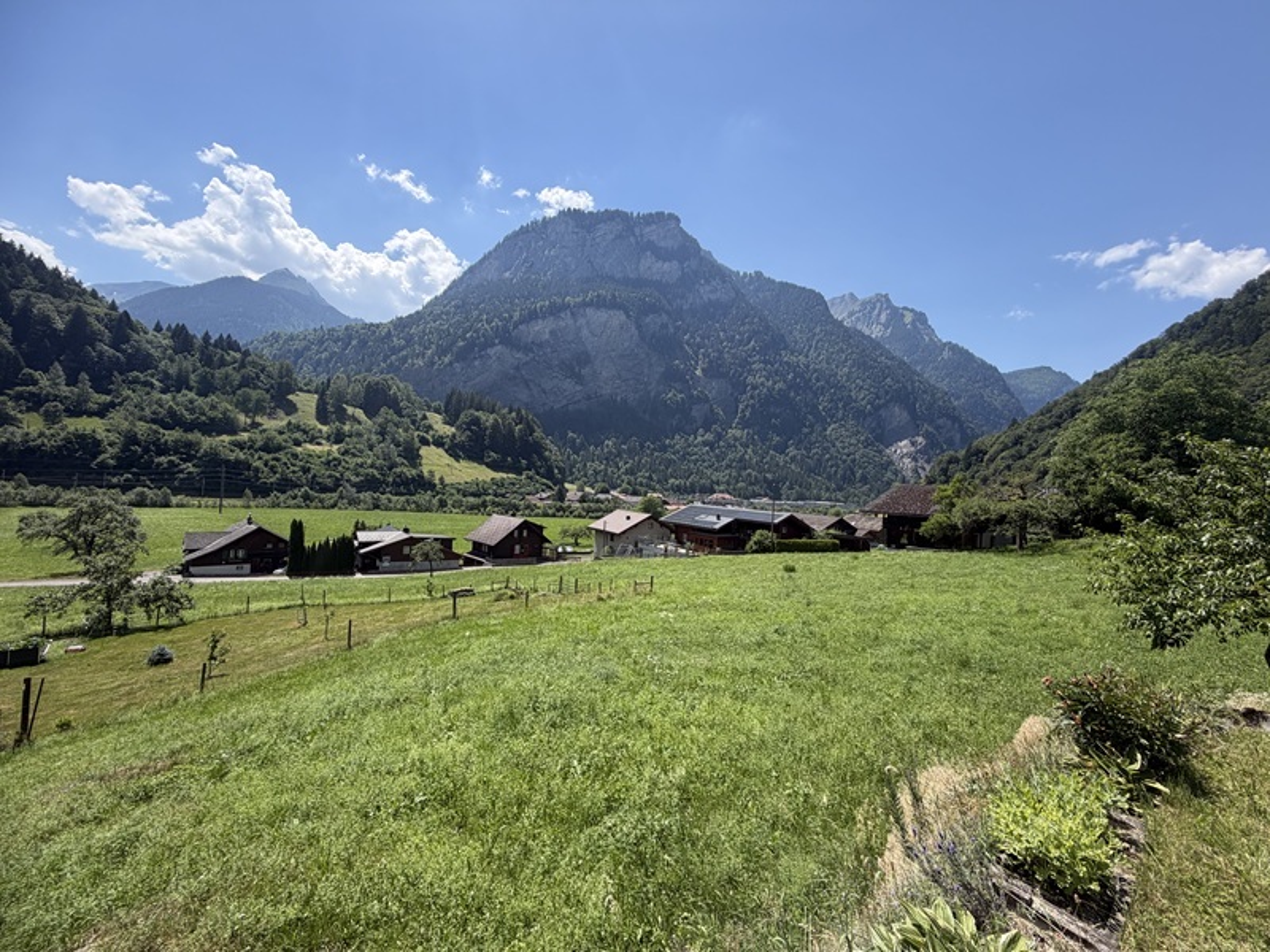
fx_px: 514
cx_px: 635
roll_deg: -2.5
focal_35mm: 14
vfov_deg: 85.7
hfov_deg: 102.1
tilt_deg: -0.6
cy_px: 476
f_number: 2.2
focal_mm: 2.22
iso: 25
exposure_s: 1/770
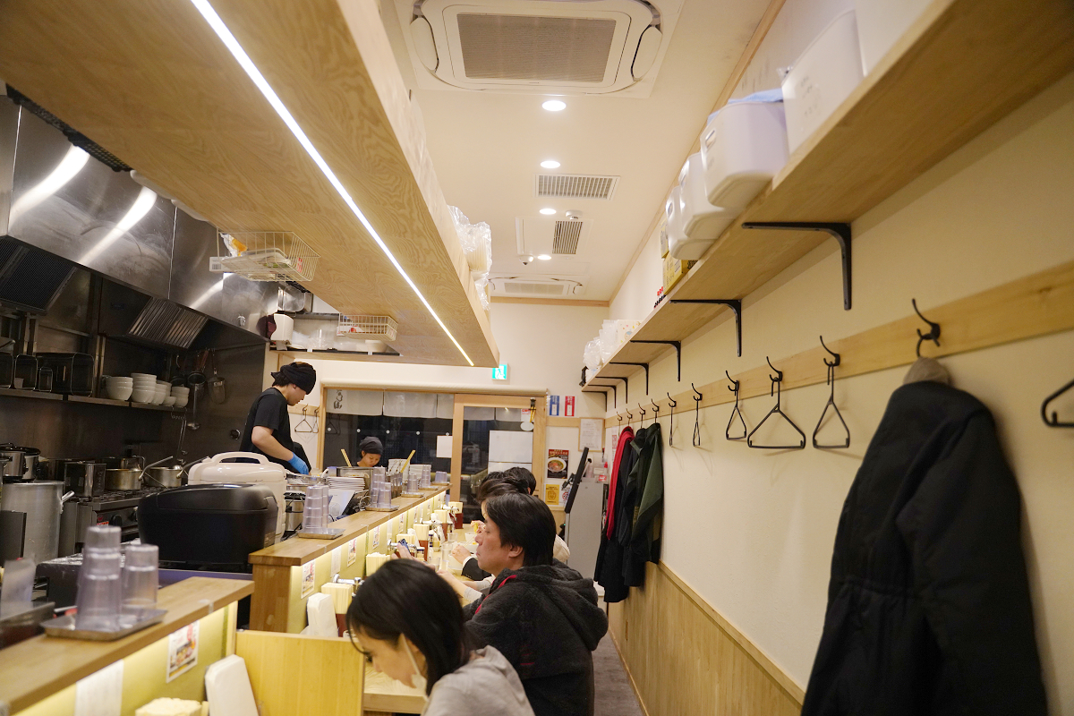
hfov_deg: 65.5
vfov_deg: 46.4
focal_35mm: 28
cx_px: 537
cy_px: 358
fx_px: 835
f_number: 2.8
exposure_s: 1/160
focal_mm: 28
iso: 1600
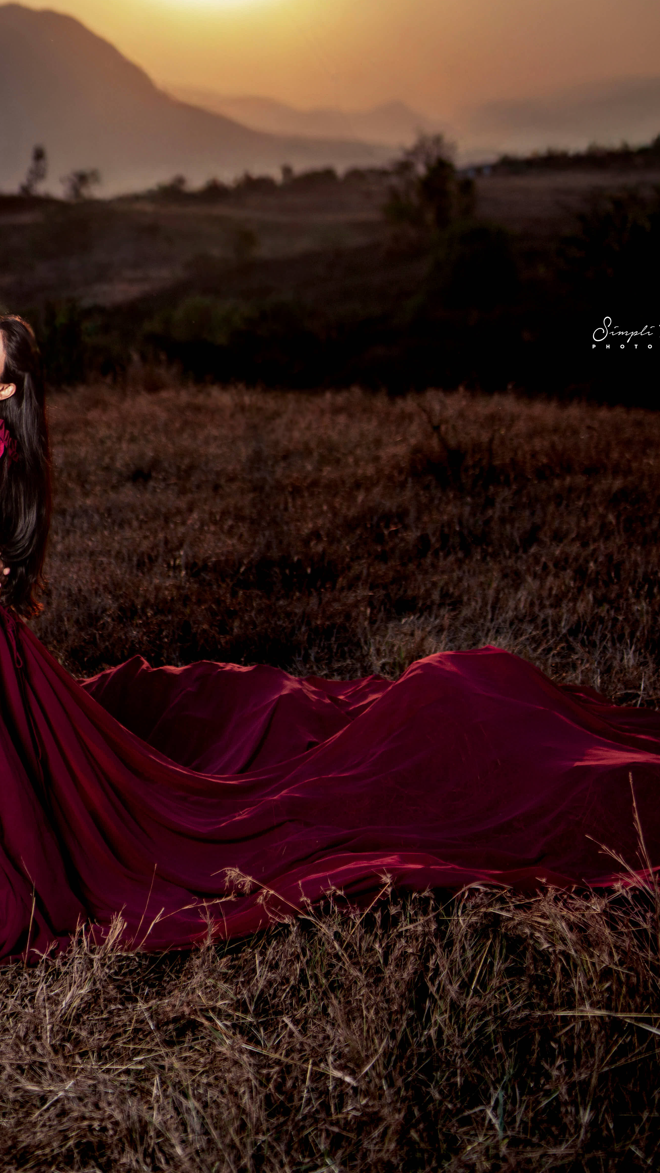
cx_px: 118
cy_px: 228
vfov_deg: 32.4
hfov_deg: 18.9
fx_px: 1960
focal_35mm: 63
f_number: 1.4
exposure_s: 1/5000
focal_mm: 35
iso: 100
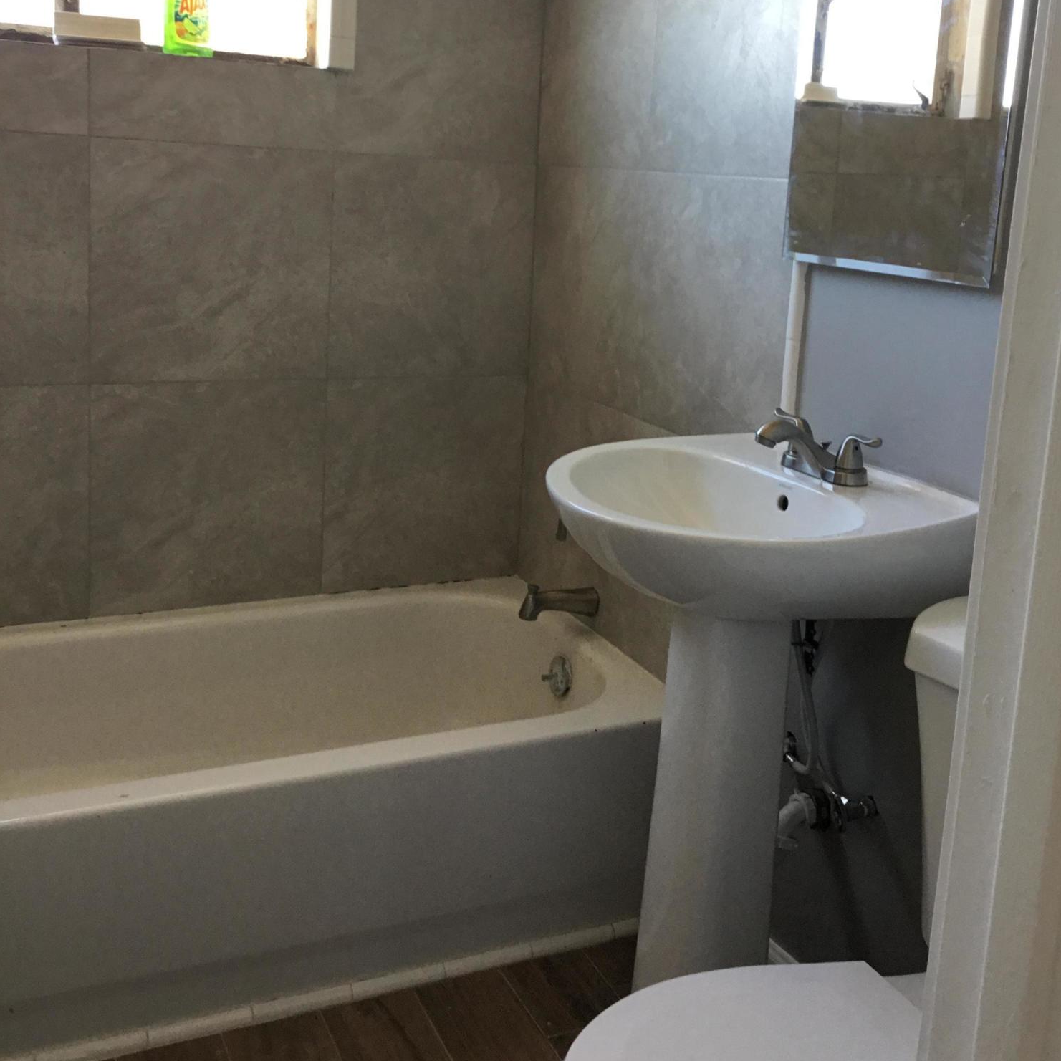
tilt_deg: -10.9
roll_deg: -3.8
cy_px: 380
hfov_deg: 44.9
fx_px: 1283
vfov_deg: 44.5
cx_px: 535
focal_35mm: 37
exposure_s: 1/30
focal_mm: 3.3
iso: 80
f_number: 2.4
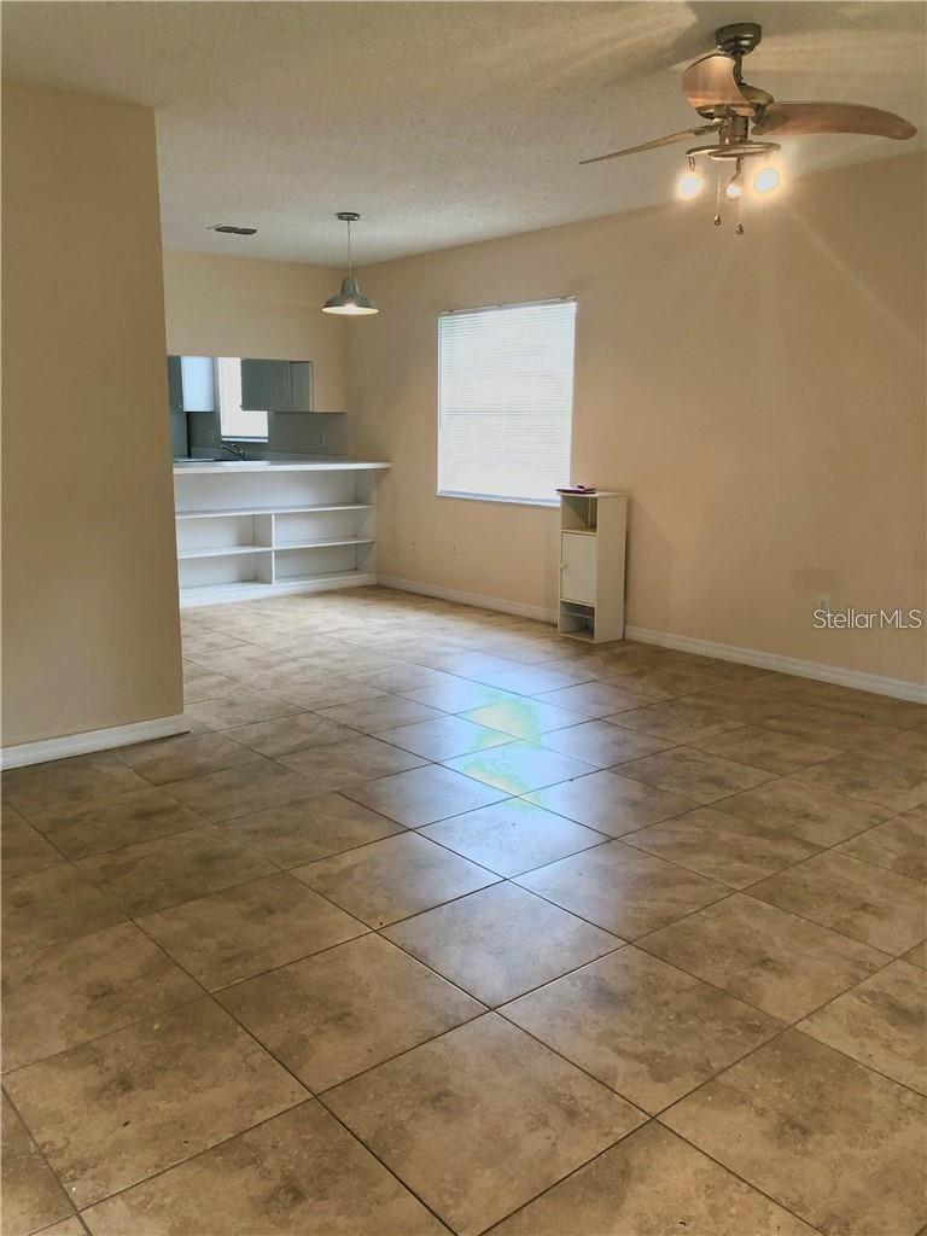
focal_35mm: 28
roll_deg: -1.1
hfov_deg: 49.7
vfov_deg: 63.4
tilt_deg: -9.6
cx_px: 464
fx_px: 1000
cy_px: 618
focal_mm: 4
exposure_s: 1/30
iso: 25
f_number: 1.8
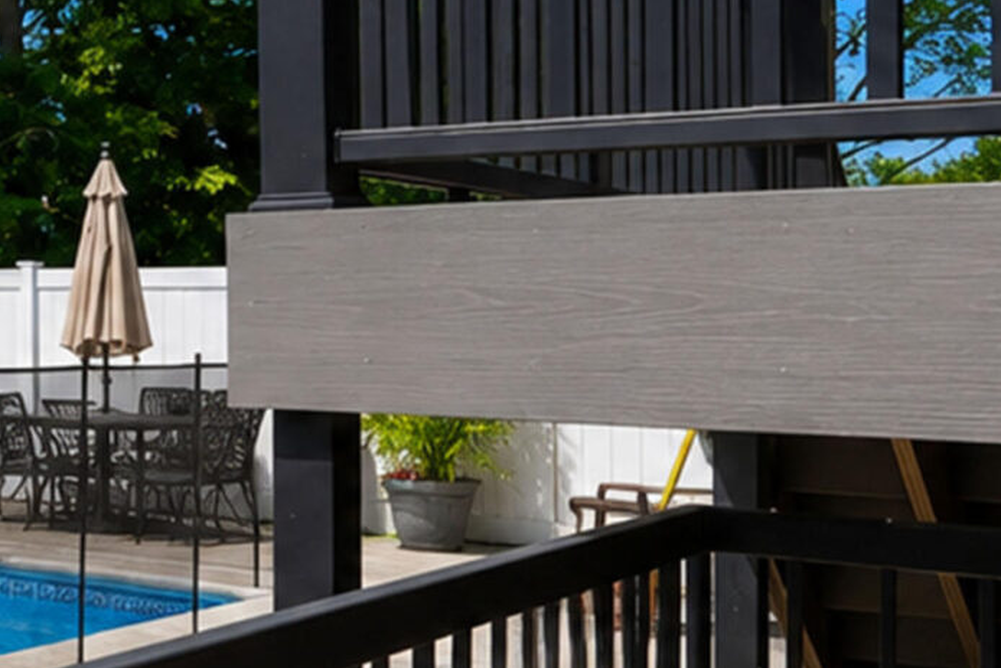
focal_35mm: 59
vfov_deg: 23.0
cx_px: -496
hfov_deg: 25.6
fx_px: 1641
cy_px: 373
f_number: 8
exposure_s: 1/125
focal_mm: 16
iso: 100
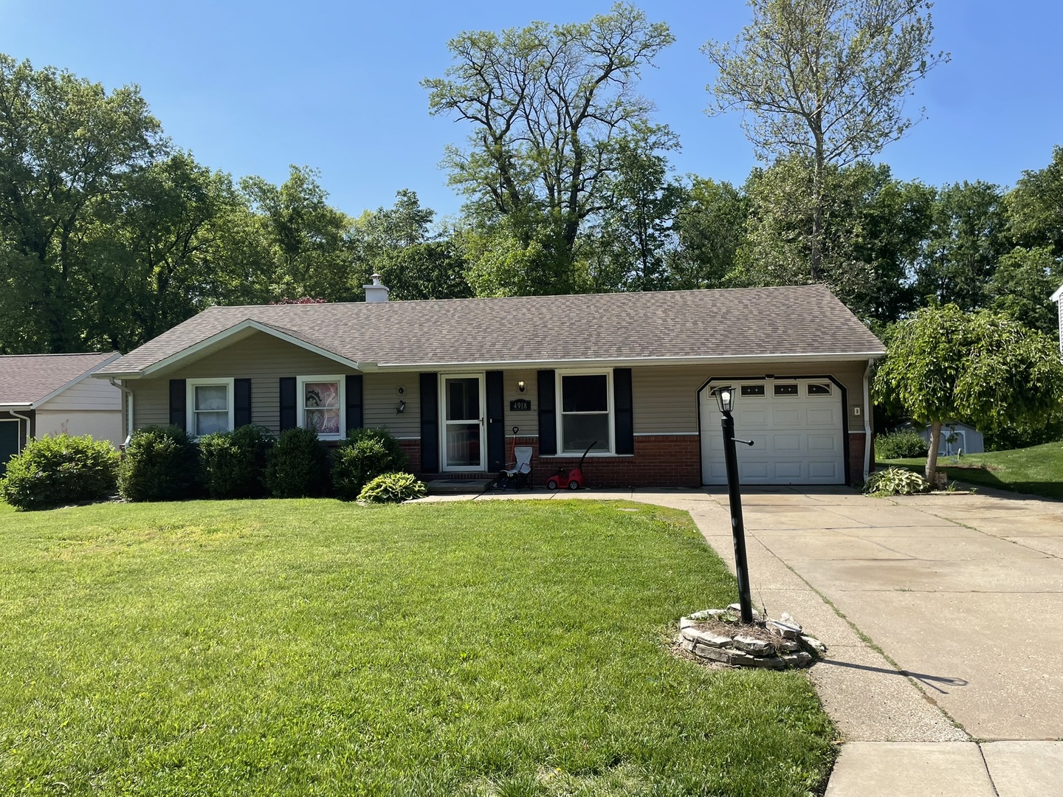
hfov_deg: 67.3
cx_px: 532
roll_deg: +1.0
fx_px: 798
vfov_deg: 53.1
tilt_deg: +1.9
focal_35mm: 26
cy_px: 398
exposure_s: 1/2618
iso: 32
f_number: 1.6
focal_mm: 4.2
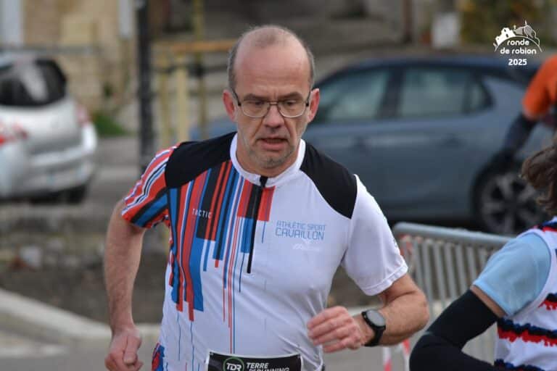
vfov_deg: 6.1
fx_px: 3481
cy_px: 186
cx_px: 278
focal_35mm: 225
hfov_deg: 9.1
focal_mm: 150
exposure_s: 1/500
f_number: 5
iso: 500
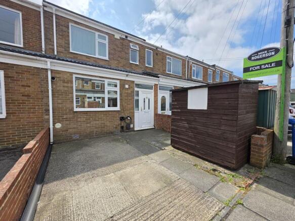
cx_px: 148
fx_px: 111
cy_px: 110
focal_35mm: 13
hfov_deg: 106.2
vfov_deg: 89.9
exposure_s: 1/2339
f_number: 1.9
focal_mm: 2.2
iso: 40
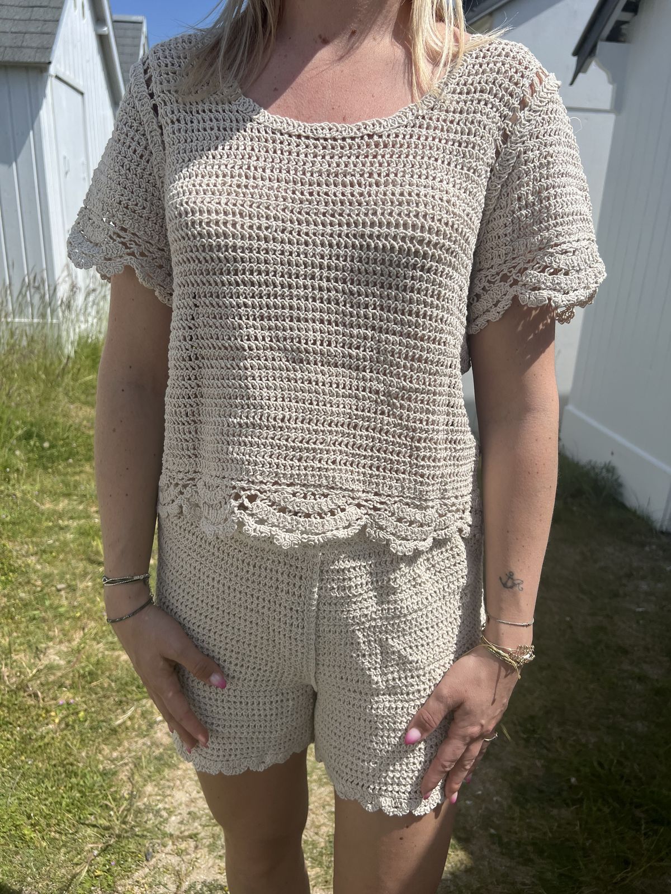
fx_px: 672
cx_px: 336
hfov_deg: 53.1
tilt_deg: -18.4
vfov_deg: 67.3
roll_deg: -2.0
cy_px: 447
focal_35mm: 26
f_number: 1.5
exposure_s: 1/6579
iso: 50
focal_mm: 5.7
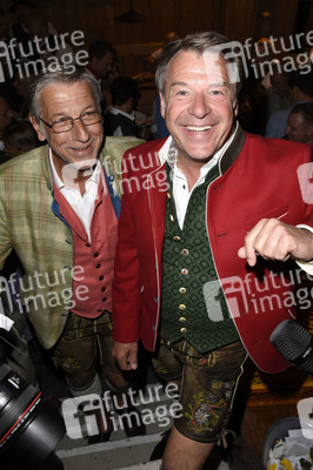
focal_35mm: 33
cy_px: 235
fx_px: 431
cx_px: 156
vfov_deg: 57.3
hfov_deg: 39.9
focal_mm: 22
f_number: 6.3
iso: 800
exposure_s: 1/60
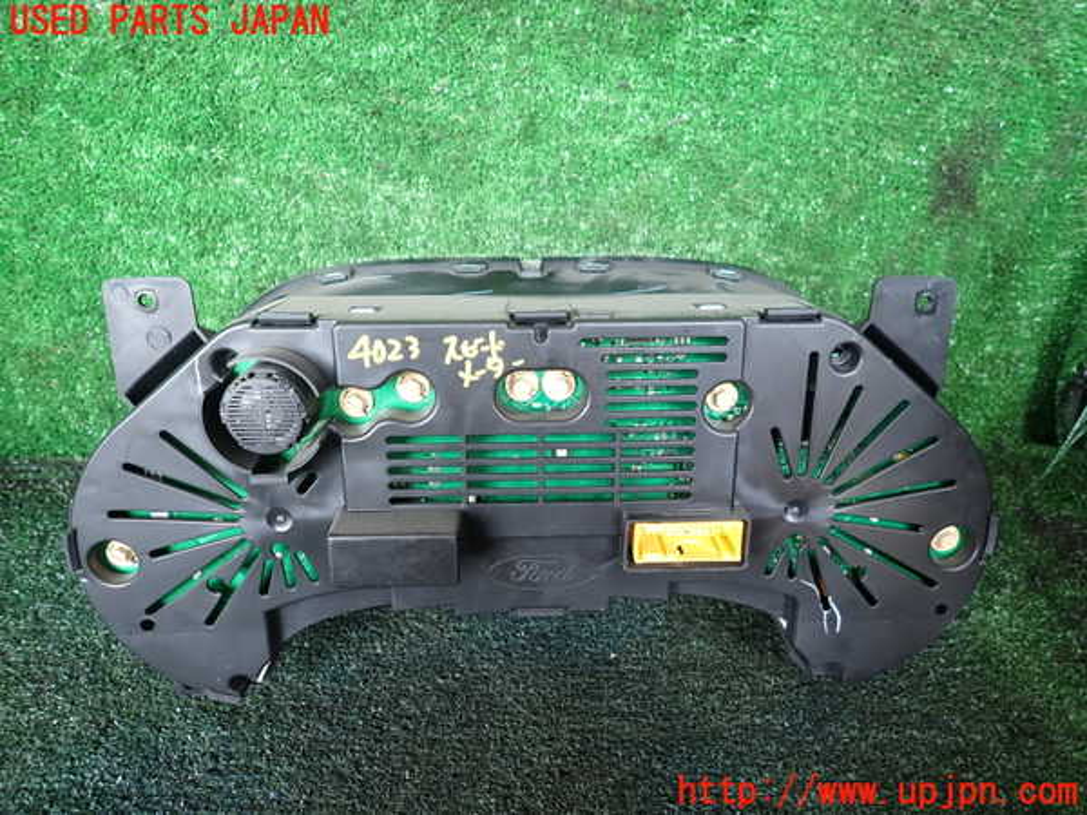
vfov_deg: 54.9
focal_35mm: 25
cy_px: 408
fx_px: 785
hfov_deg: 69.4
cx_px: 544
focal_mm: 4.5
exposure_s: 1/60
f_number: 2
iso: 160
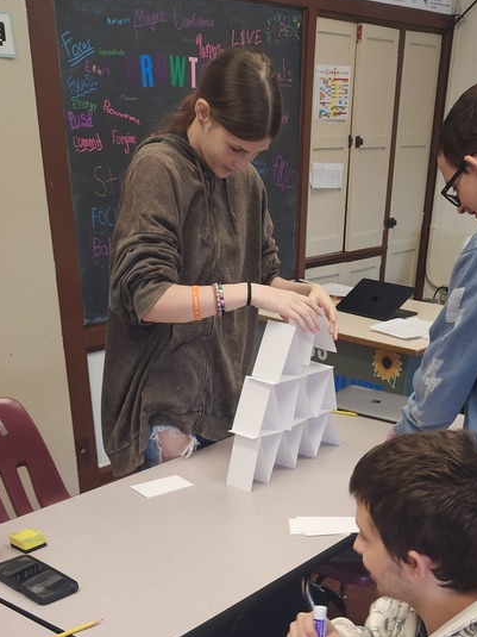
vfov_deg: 39.1
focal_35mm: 44
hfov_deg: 32.7
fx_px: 809
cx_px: 301
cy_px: 601
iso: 80
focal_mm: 5.4
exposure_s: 1/120
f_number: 1.8
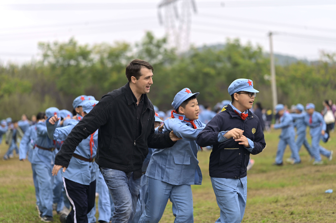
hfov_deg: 23.9
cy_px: 112
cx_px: 168
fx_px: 793
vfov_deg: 16.1
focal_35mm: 85
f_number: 1.8
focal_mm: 85
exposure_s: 1/250
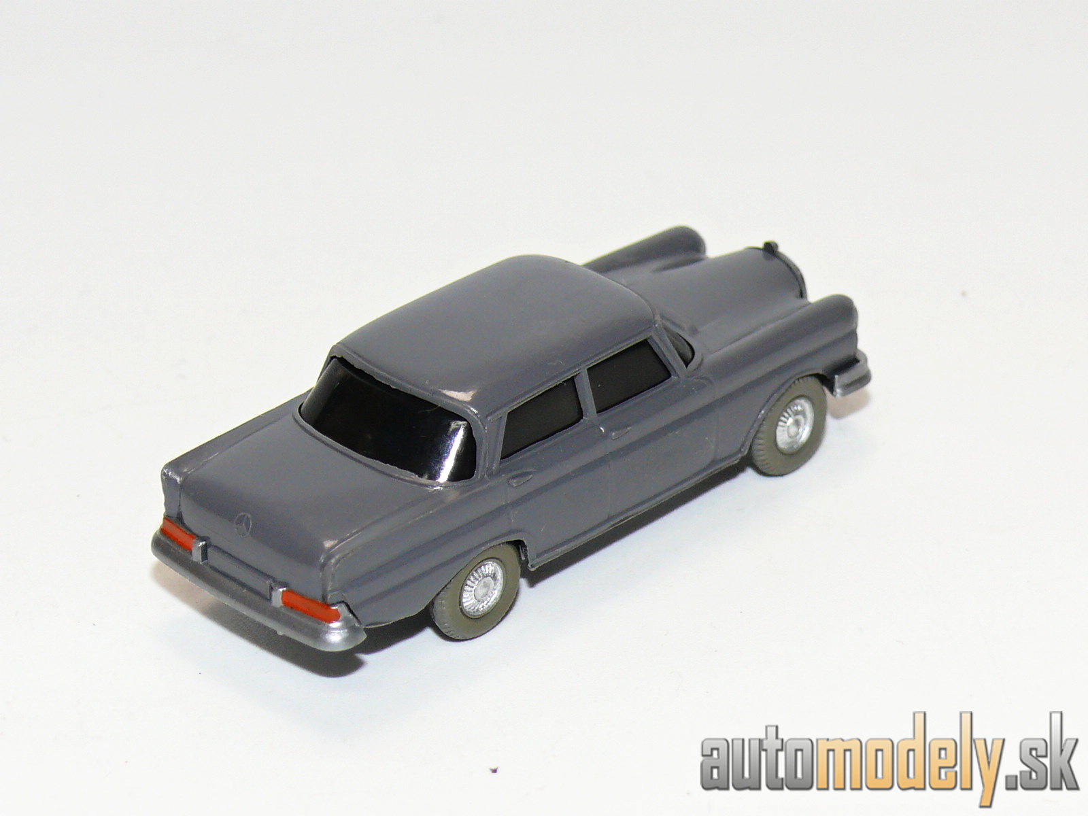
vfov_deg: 11.8
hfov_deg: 15.6
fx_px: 3960
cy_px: 408
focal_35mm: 126
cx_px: 544
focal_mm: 15
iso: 100
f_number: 4
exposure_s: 1/30
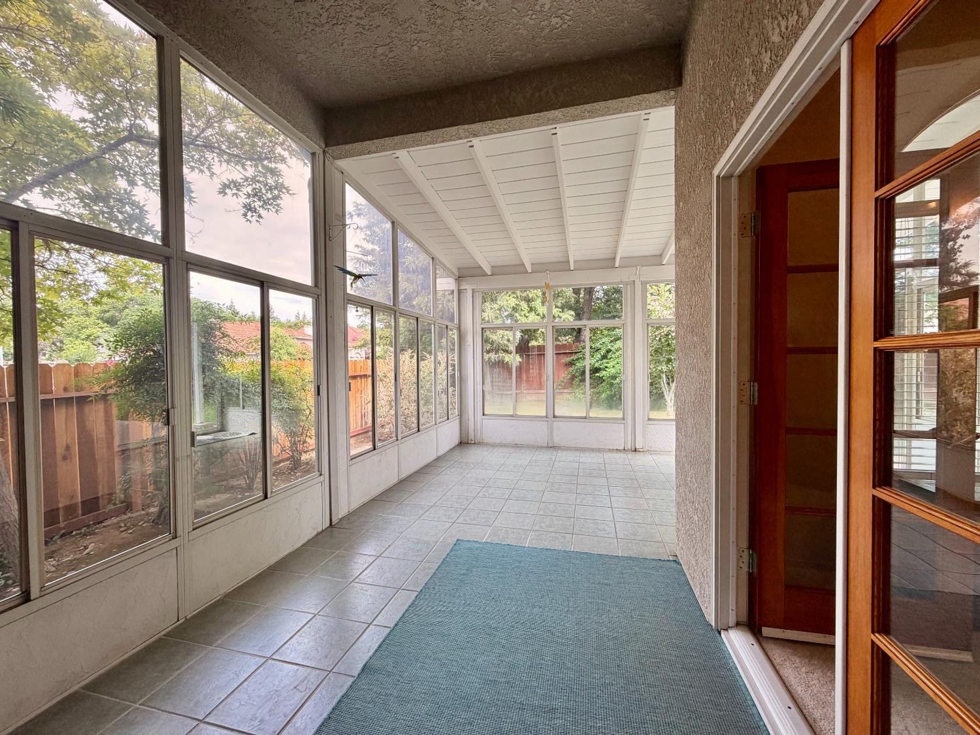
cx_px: 490
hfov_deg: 102.1
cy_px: 368
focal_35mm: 14
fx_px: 396
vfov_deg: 85.7
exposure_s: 1/121
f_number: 2.2
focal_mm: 2.22
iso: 80
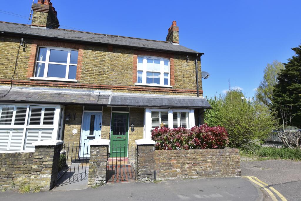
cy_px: 100
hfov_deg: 92.4
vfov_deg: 69.7
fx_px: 144
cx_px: 150
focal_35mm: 17
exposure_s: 1/1000
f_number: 8
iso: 640
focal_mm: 11.5
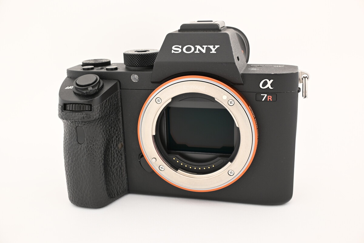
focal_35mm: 40
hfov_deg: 48.7
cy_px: 122
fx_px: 402
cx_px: 182
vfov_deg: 33.6
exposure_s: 1/5
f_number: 8
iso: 400
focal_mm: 26.5
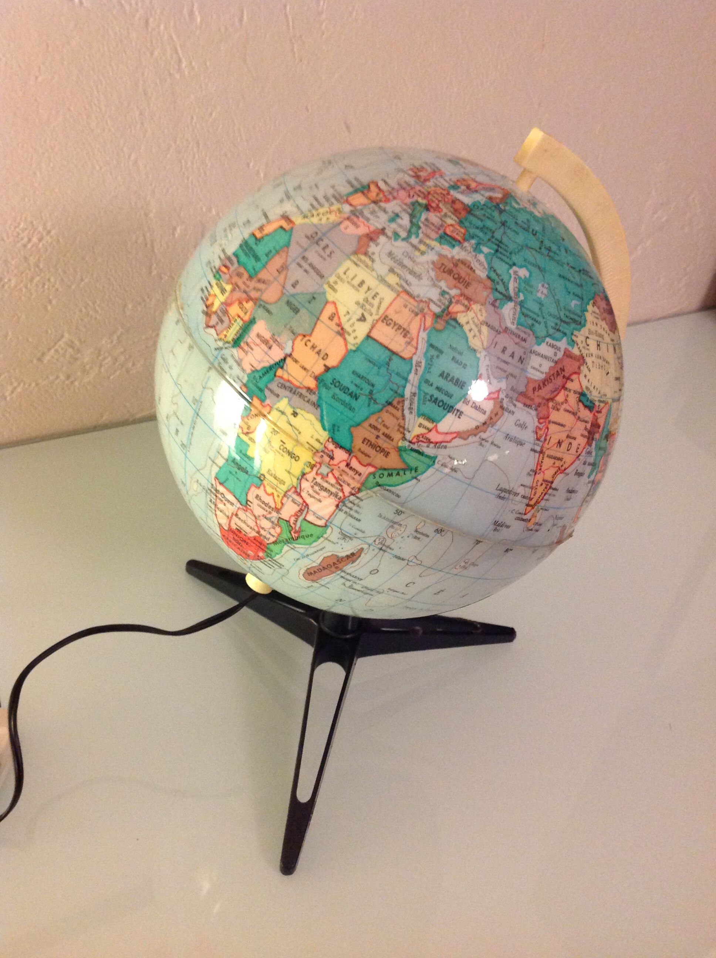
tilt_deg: -38.0
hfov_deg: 40.6
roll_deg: -8.2
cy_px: 479
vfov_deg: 52.7
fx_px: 968
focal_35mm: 35
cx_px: 358
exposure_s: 1/17
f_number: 2.4
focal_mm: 4.28
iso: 250
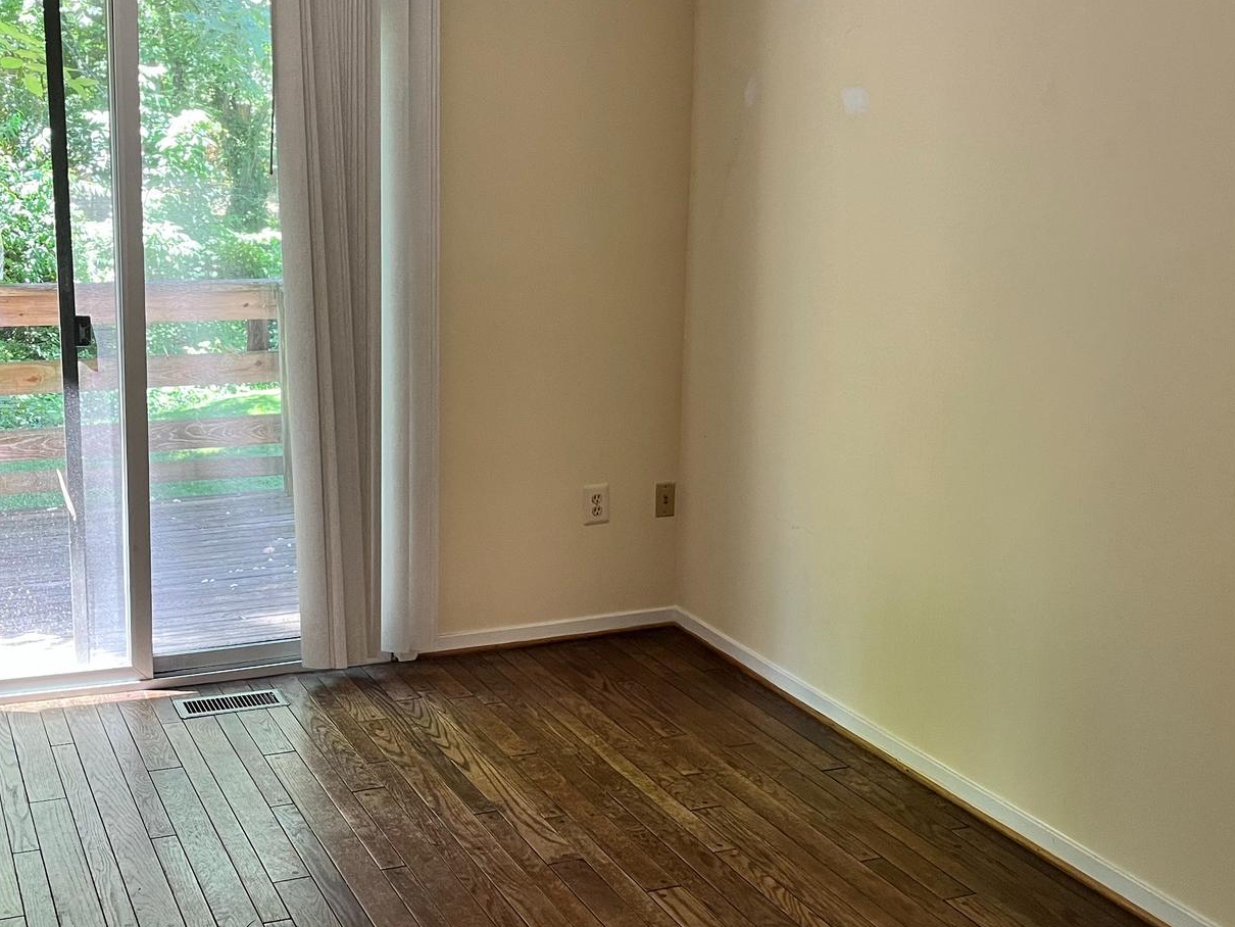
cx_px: 593
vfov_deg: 32.9
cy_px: 447
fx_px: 1570
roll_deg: -1.3
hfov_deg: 42.9
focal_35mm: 44
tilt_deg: -9.8
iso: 125
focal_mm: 5.1
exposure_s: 1/60
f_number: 1.6
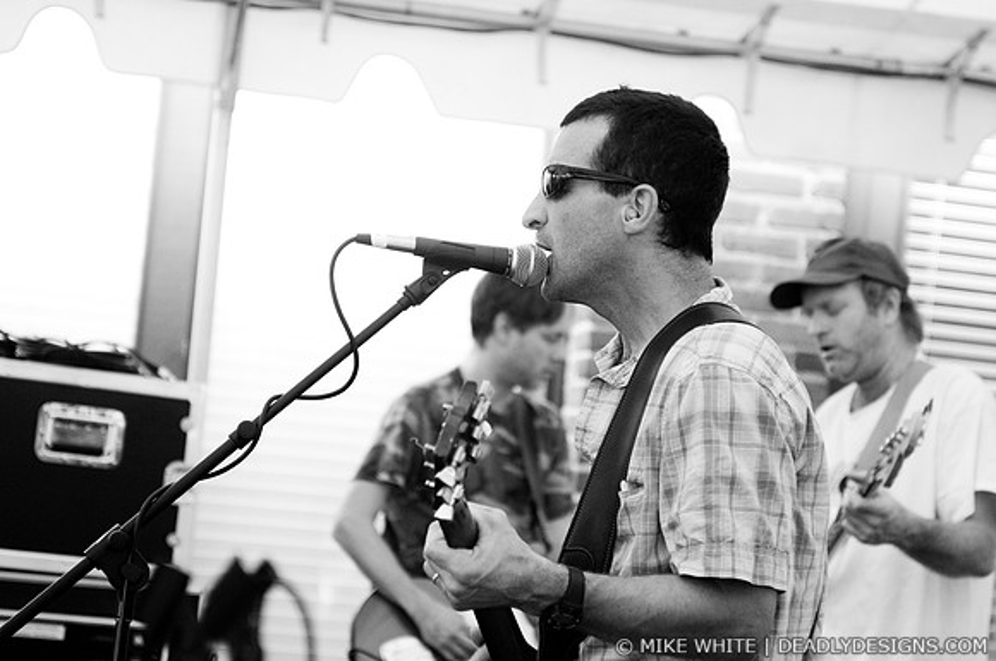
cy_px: 330
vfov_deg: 13.0
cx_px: 498
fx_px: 2901
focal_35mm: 105
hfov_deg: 19.5
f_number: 3.2
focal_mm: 70
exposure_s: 1/250
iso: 640
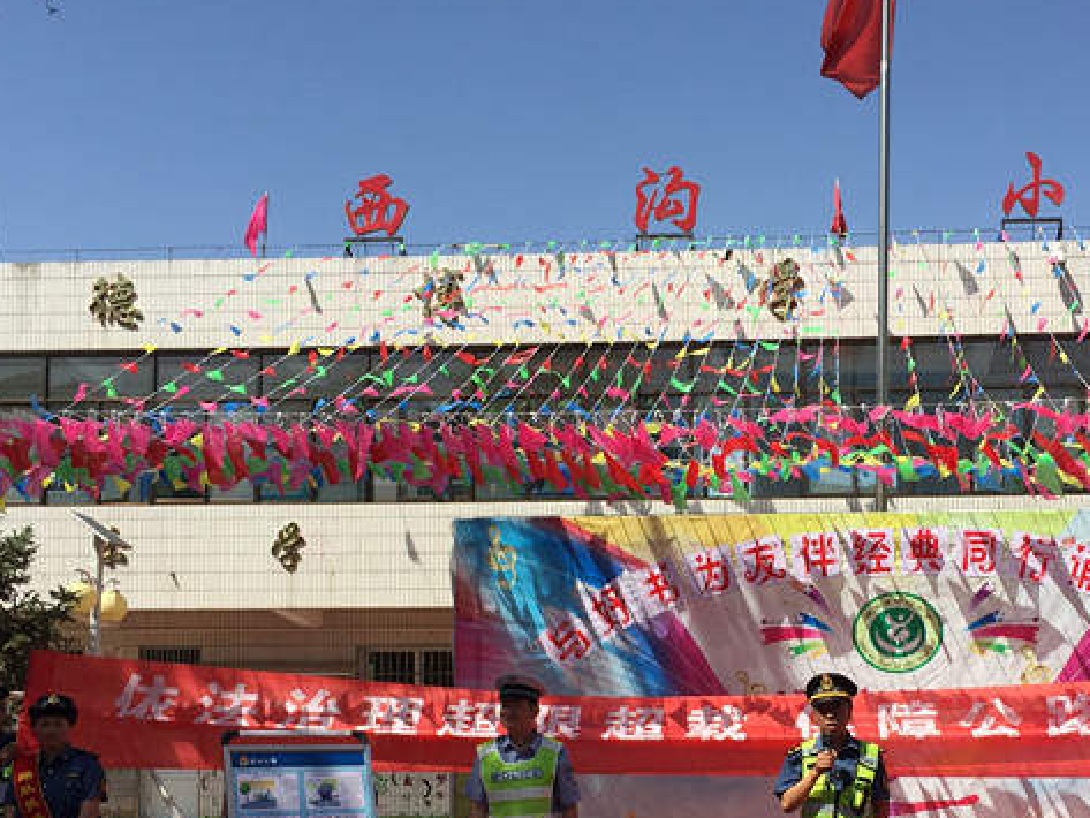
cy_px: 677
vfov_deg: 28.9
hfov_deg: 38.5
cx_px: 710
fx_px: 1543
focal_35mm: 49
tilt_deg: +3.3
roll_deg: -1.3
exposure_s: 1/2198
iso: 32
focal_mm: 4.15
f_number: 2.2
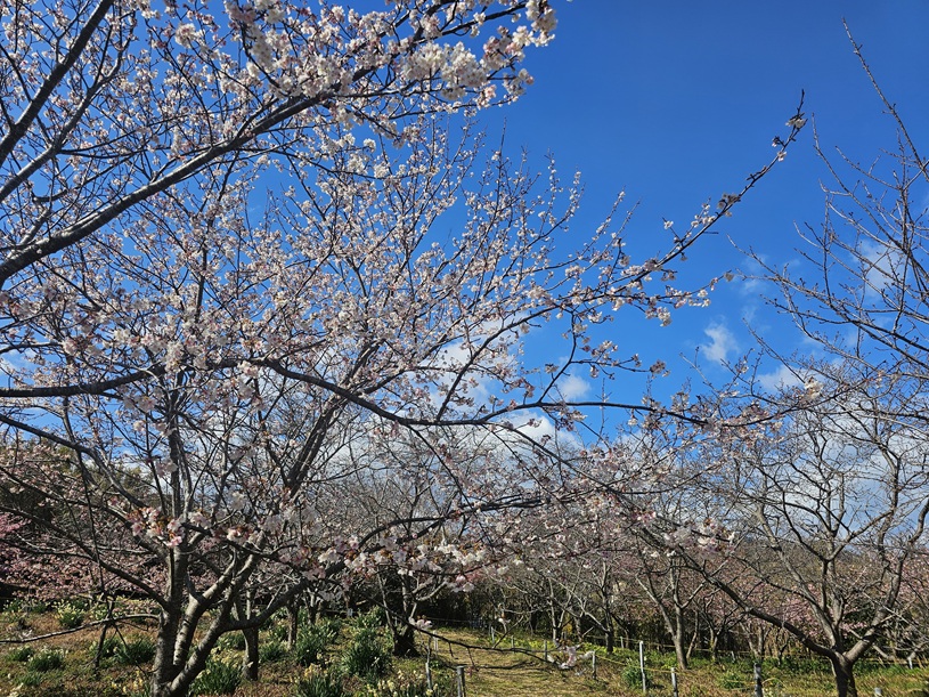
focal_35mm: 23
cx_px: 464
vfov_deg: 58.9
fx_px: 617
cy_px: 348
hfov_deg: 73.9
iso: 10
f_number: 1.7
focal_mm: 6.3
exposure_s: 1/746
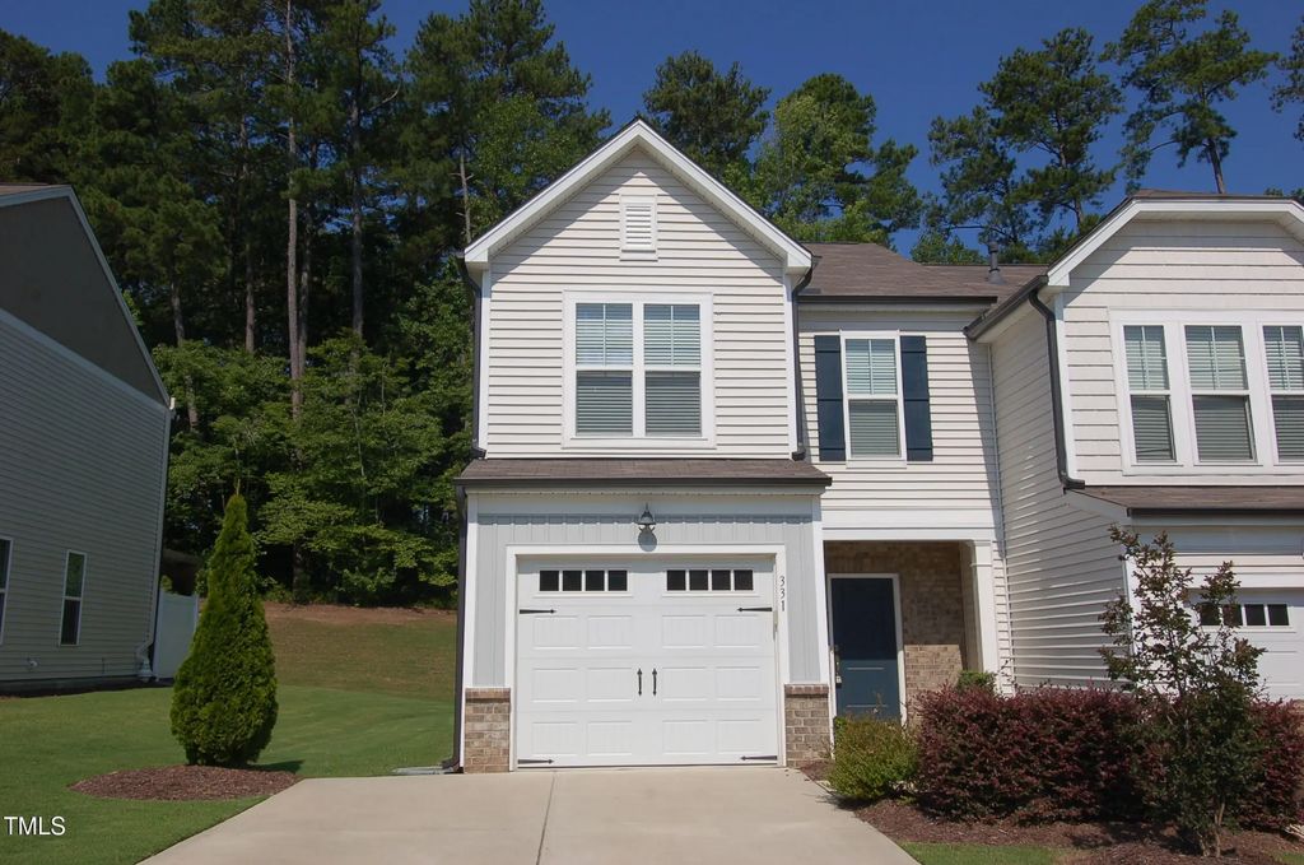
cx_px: 652
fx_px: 1085
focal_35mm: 30
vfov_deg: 43.5
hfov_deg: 62.0
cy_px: 432
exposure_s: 1/500
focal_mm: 20
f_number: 11
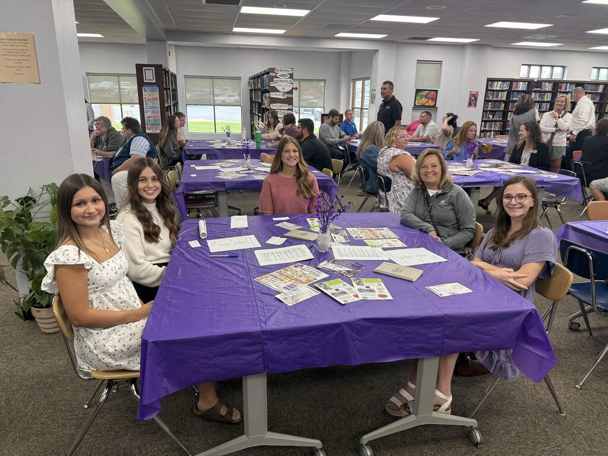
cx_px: 304
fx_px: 422
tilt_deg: -16.3
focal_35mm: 24
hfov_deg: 71.6
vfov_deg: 56.8
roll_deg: -2.8
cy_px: 228
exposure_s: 1/120
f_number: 1.78
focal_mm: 6.76
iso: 160
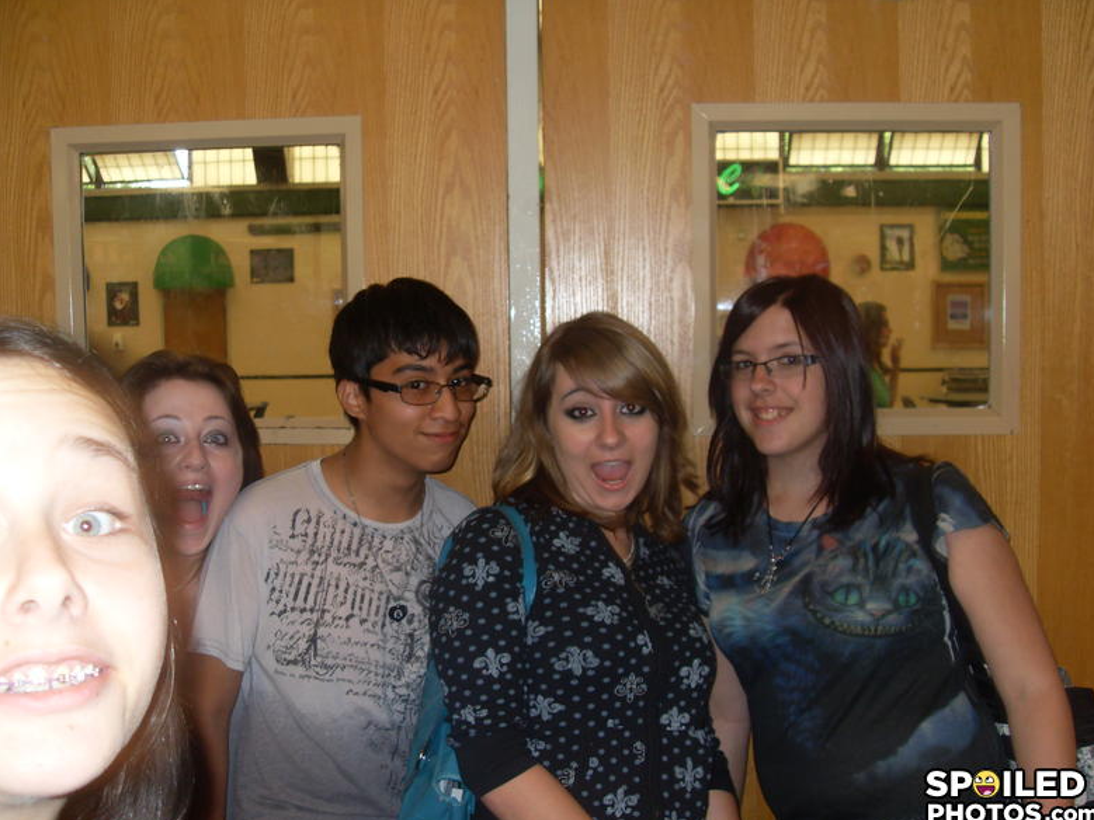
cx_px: 559
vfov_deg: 37.7
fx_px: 1201
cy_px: 418
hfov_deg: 49.0
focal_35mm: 38
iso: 100
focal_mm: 6.3
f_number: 2.8
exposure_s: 1/45
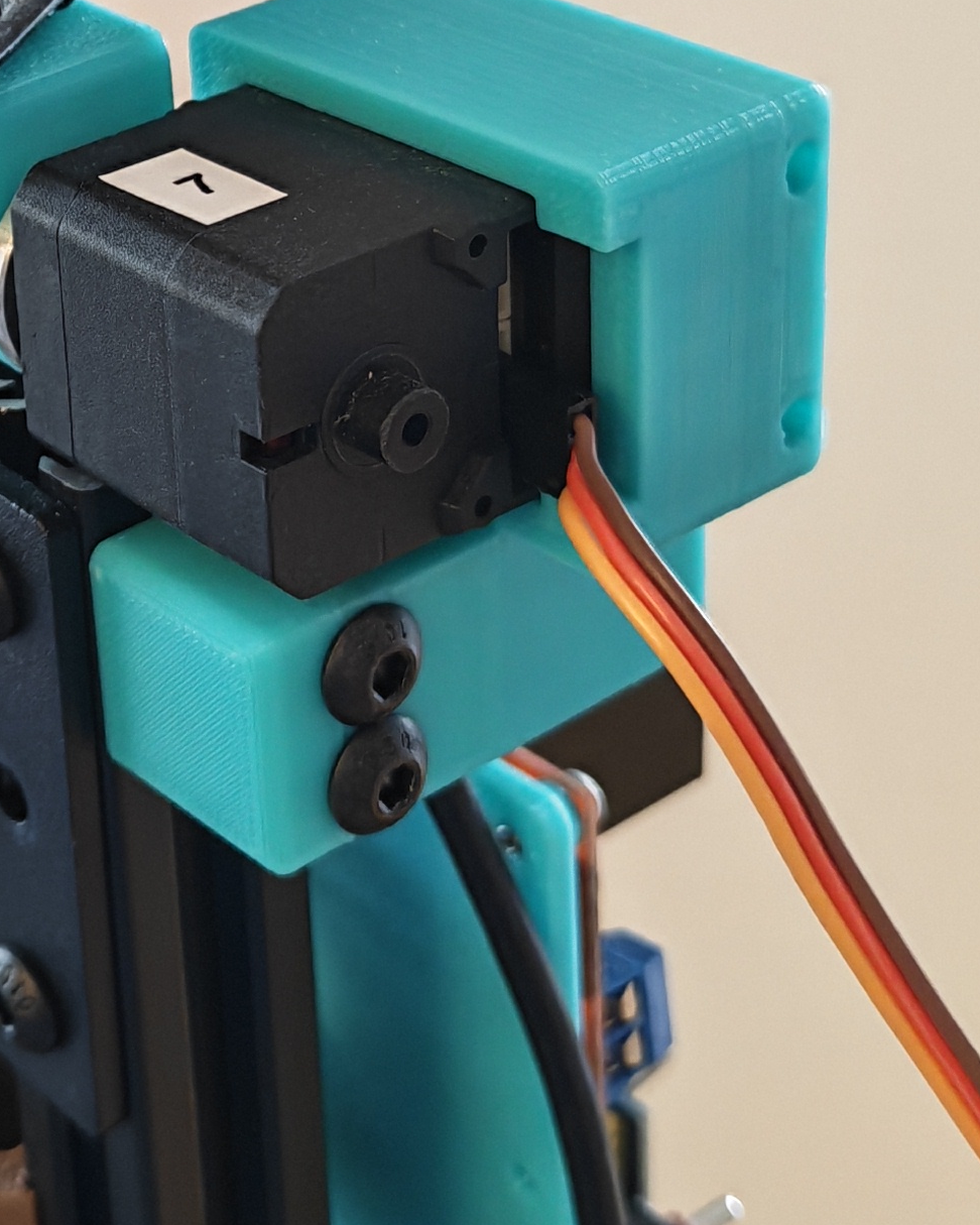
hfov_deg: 19.0
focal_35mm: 79
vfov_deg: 23.6
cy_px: 162
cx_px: 58
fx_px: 2864
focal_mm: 6.12
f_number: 1.9
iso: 1000
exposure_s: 1/50
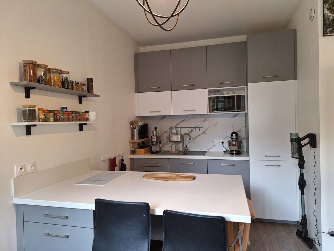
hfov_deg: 73.9
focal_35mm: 23
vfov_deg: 58.9
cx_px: 167
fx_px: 222
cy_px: 126
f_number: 1.8
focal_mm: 5.54
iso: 125
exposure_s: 1/50
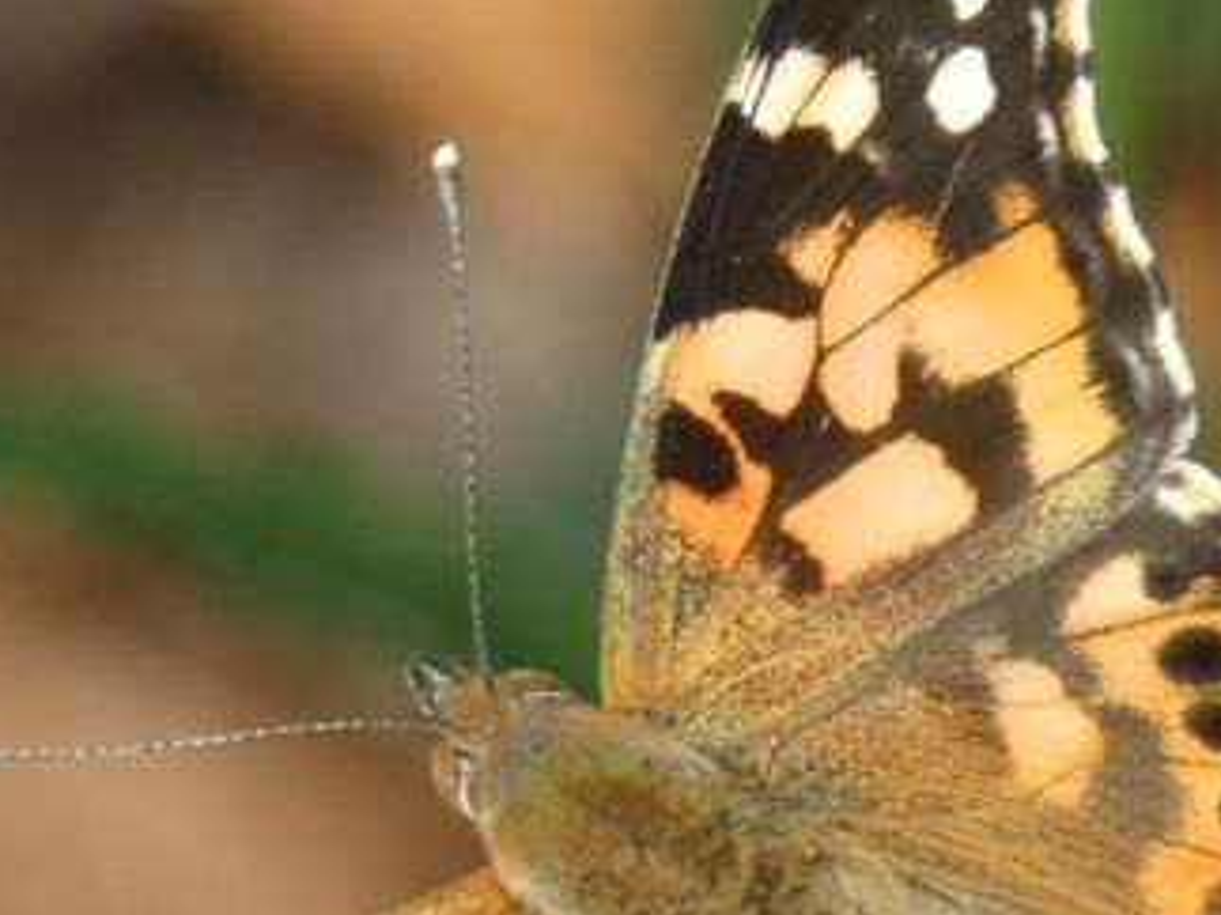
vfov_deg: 1.2
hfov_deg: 1.7
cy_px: 711
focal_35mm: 1199
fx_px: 42276
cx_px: 720
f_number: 5.6
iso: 125
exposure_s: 1/100
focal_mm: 81.4
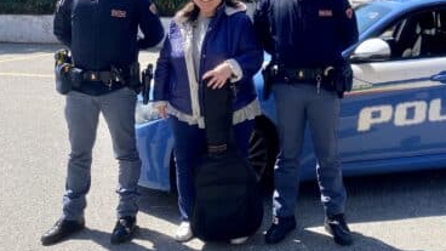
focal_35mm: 50
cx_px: 368
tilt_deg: -2.3
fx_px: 591
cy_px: -12
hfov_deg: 39.4
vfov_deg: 22.8
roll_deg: -1.3
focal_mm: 4.25
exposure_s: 1/1701
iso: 32
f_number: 1.8
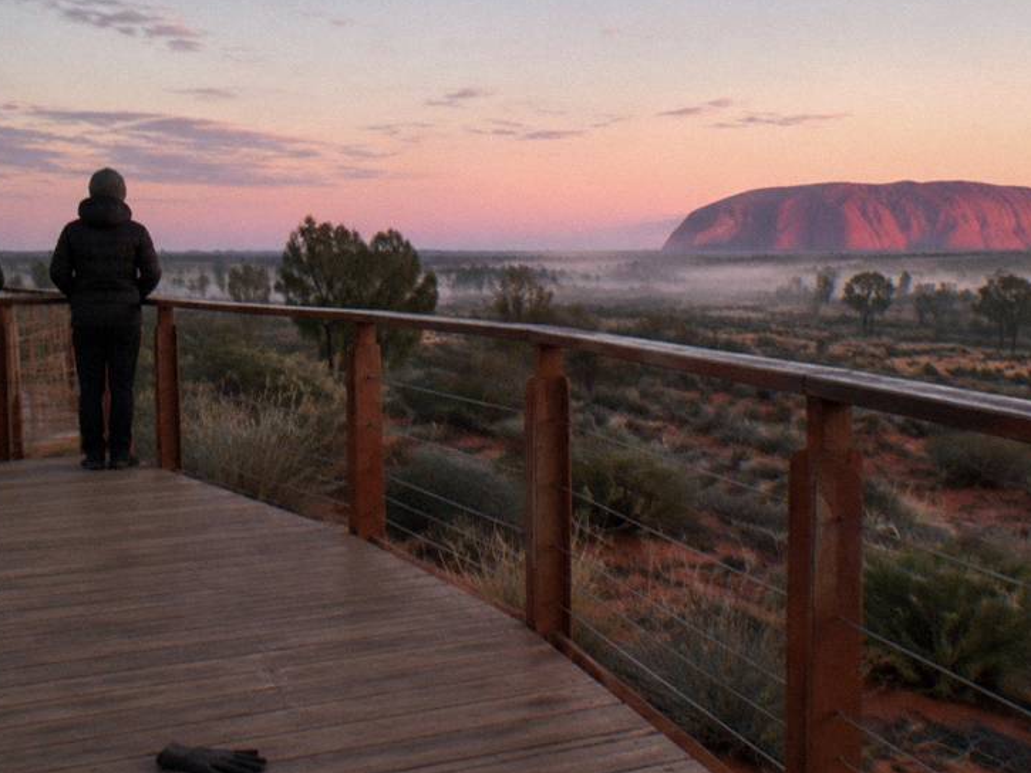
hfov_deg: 36.1
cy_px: 409
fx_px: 1579
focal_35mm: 53
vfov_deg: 27.5
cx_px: 600
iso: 5000
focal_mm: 40
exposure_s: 1/30
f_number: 7.1
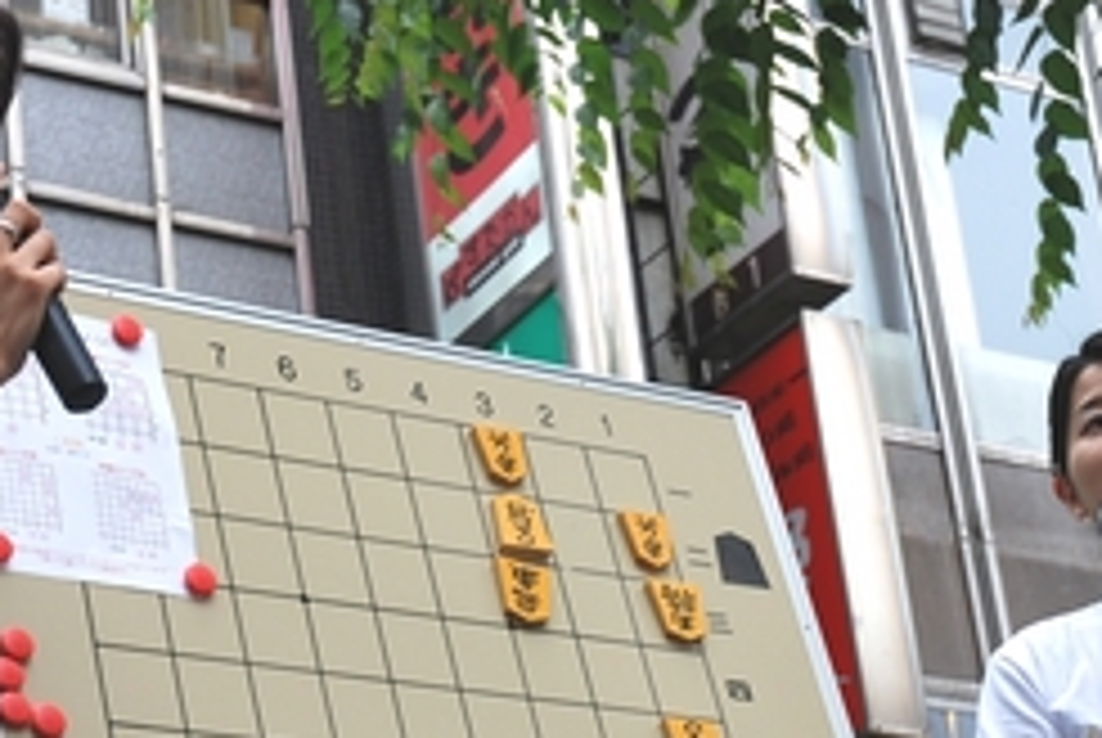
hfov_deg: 18.6
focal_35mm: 110
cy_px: 596
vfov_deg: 12.4
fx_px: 3371
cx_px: 517
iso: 200
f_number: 6.3
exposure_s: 1/160
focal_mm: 40
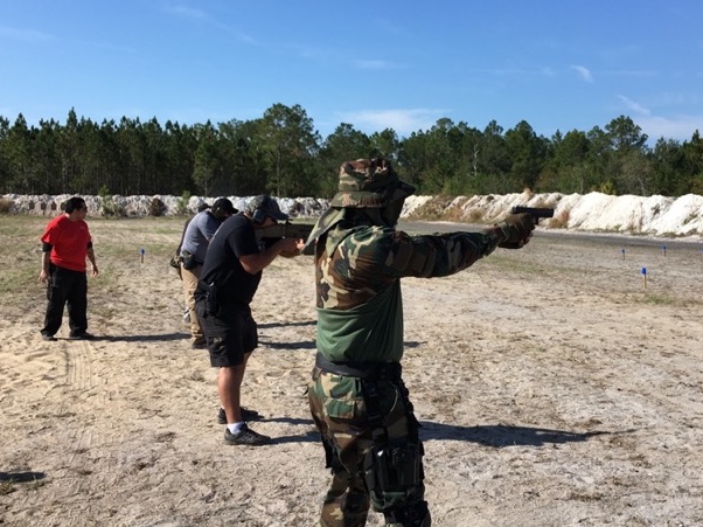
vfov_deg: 38.6
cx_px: 396
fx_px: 751
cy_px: 254
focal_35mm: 37
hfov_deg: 50.0
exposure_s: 1/1508
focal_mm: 4.15
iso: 25
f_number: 2.2
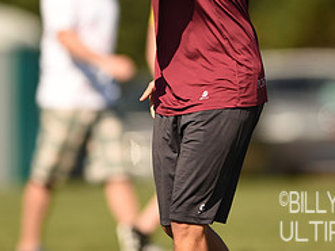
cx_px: 193
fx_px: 8715
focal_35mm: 901
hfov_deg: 2.2
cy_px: -3
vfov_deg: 1.6
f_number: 3.2
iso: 100
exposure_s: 1/2000
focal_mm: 400
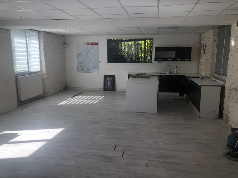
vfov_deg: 49.7
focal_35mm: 28
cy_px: 89
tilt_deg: -9.7
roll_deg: +0.3
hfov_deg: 63.4
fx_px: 193
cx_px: 119
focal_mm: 3.99
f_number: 1.8
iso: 20
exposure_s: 1/147
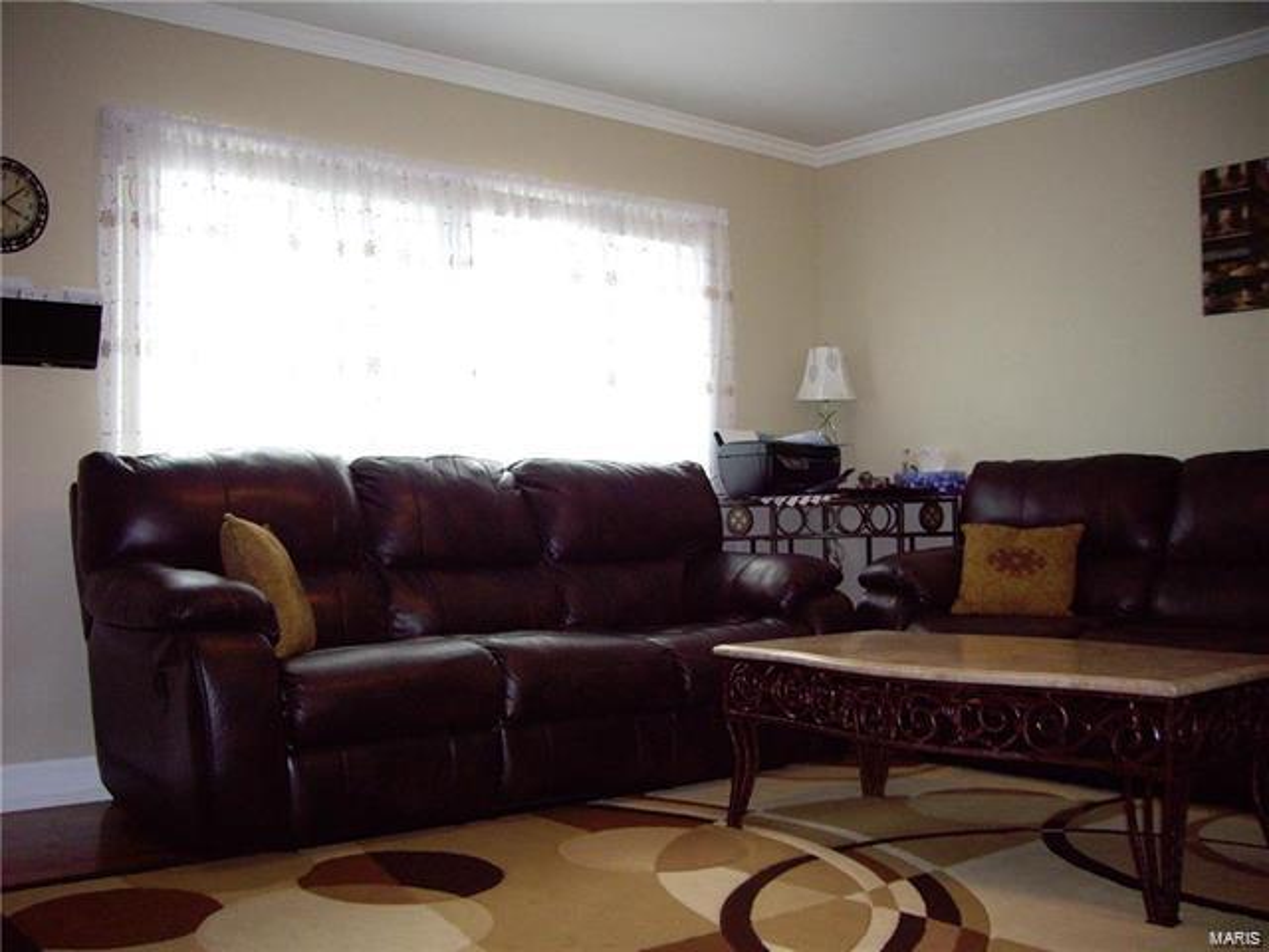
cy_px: 476
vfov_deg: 37.7
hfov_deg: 49.0
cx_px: 634
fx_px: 1393
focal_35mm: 38
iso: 200
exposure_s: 1/40
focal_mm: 6.2
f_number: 2.7
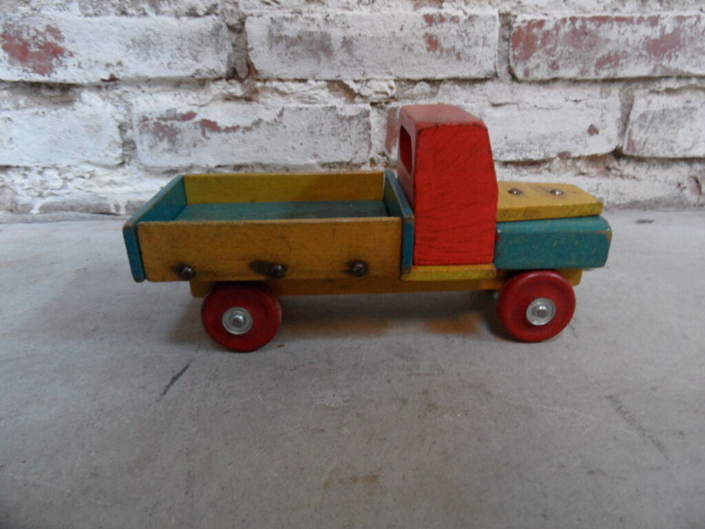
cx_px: 352
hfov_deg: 71.6
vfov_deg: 56.8
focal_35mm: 24
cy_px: 264
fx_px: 489
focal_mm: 3.9
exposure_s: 1/15
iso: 400
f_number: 3.2
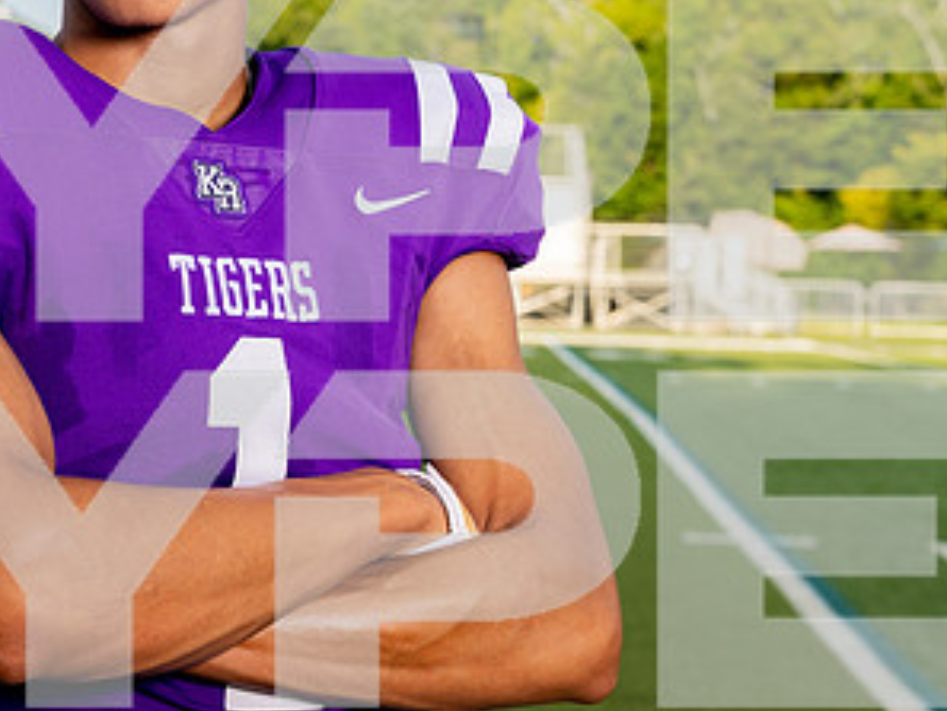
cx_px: 223
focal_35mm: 94
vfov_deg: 15.6
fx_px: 2573
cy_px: 155
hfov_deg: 20.7
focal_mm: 50
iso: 200
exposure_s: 1/500
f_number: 5.6
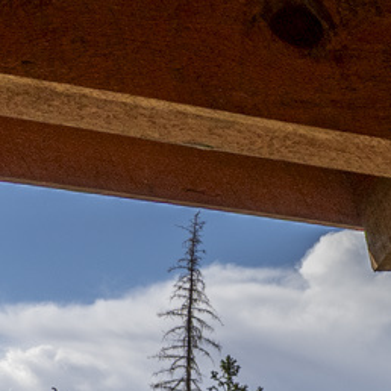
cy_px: 549
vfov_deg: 14.7
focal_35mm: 112
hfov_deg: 13.6
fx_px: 1431
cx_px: 740
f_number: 10
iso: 320
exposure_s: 1/500
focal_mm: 17
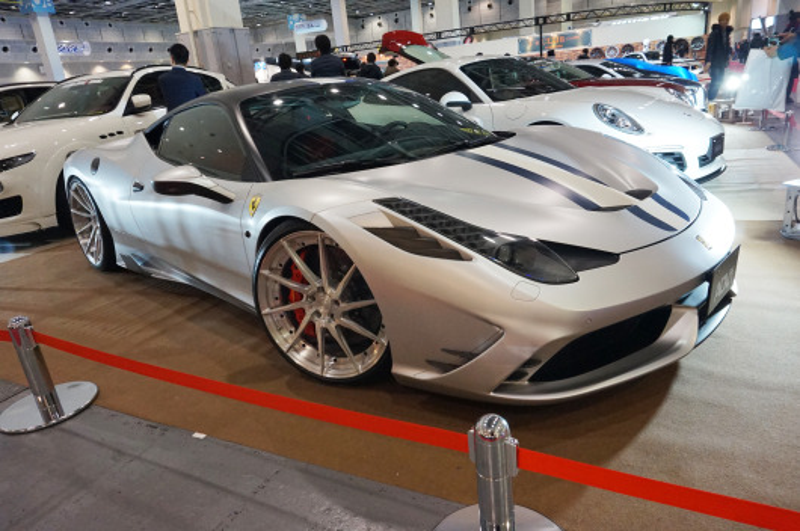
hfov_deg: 73.8
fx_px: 533
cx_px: 400
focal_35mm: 24
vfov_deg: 53.0
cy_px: 266
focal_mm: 16
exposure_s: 1/60
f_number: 6.3
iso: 1600
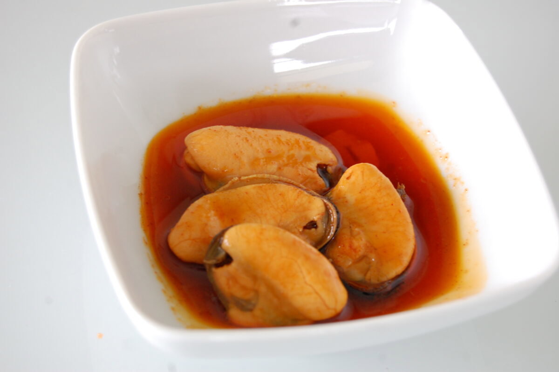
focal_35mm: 82
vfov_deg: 16.5
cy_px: 186
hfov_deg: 24.6
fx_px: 1280
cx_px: 280
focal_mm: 55
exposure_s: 1/20
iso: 800
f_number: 5.6
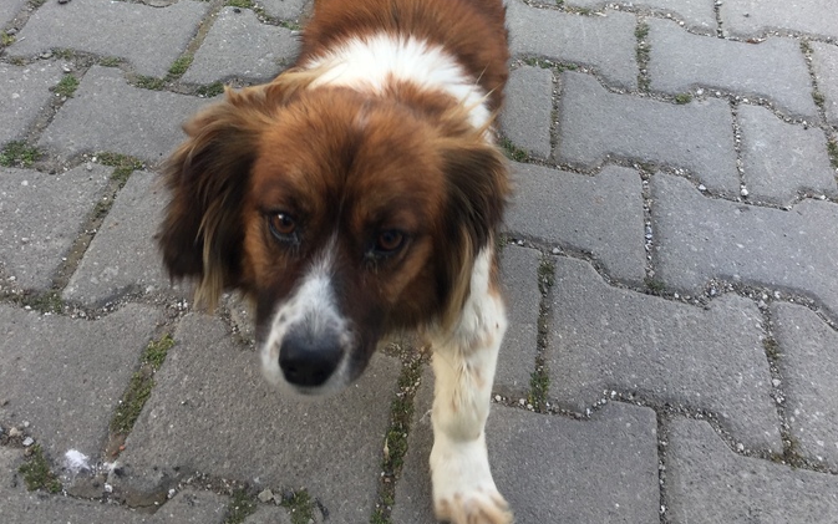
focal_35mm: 42
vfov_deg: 28.5
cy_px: -11
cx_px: 420
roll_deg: -2.0
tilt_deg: -41.5
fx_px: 959
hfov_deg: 47.2
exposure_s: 1/359
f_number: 2.2
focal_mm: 4.15
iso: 32
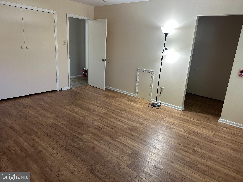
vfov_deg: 56.8
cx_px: 122
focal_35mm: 24
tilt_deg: -16.1
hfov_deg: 71.6
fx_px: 168
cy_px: 91
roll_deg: -3.9
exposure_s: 1/60
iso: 250
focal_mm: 6.86
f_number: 1.78
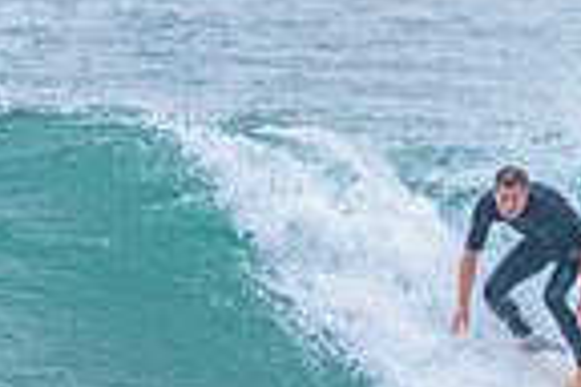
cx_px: 573
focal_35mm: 2468
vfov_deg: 0.6
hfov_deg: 0.8
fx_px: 39828
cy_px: 364
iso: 1800
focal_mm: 500
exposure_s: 1/2000
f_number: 5.6
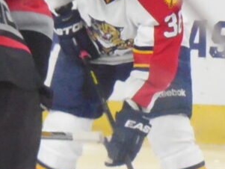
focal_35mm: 814
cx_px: -133
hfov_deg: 2.4
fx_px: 5293
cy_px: 4
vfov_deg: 1.8
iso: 800
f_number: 5
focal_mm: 30.6
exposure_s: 1/125
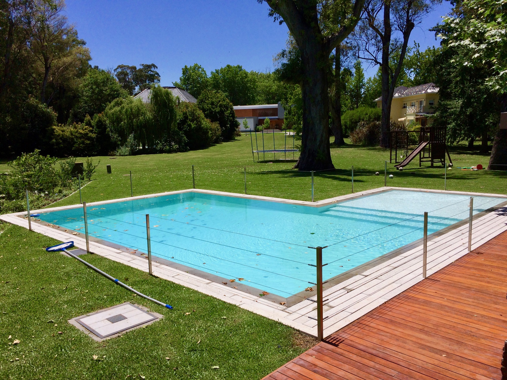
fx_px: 425
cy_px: 190
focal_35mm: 29
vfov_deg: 48.2
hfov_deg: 61.7
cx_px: 254
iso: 32
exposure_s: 1/4566
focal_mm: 4.15
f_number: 2.2
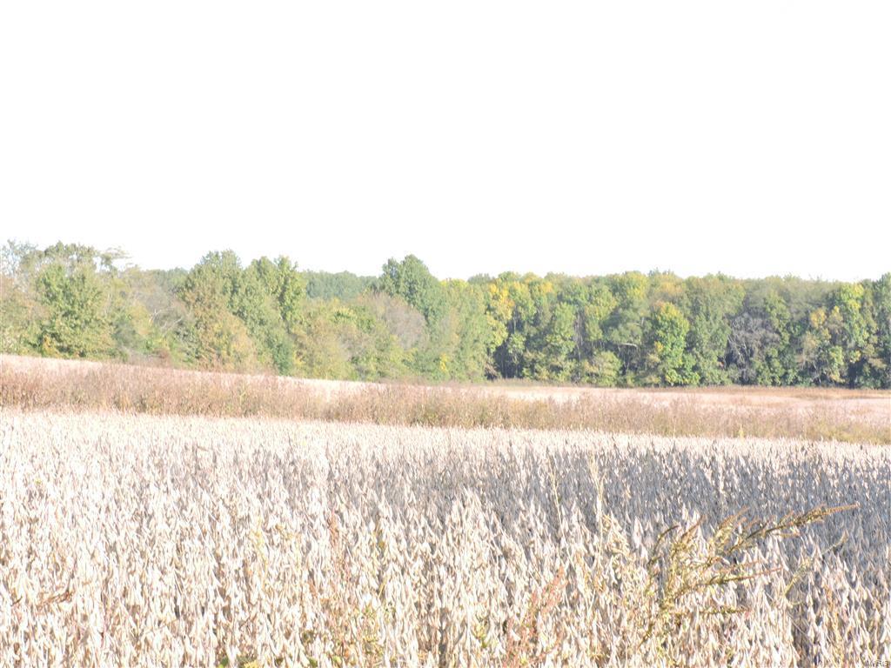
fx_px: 1930
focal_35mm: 75
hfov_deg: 26.0
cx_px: 446
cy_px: 334
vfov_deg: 19.6
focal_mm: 13.4
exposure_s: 1/50
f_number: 7.8
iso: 100
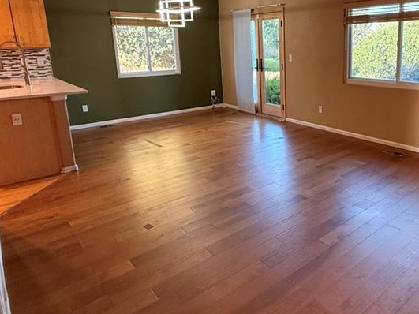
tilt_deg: -10.6
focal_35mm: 27
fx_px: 327
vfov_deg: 50.6
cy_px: 110
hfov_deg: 61.4
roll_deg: +0.5
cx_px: 318
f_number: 2.2
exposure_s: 1/100
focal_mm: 2.22
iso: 320
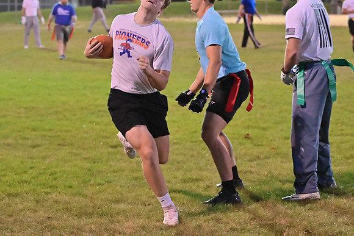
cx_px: 177
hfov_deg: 16.1
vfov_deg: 10.8
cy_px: 118
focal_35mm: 127
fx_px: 1249
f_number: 4
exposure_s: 1/400
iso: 6400
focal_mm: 85
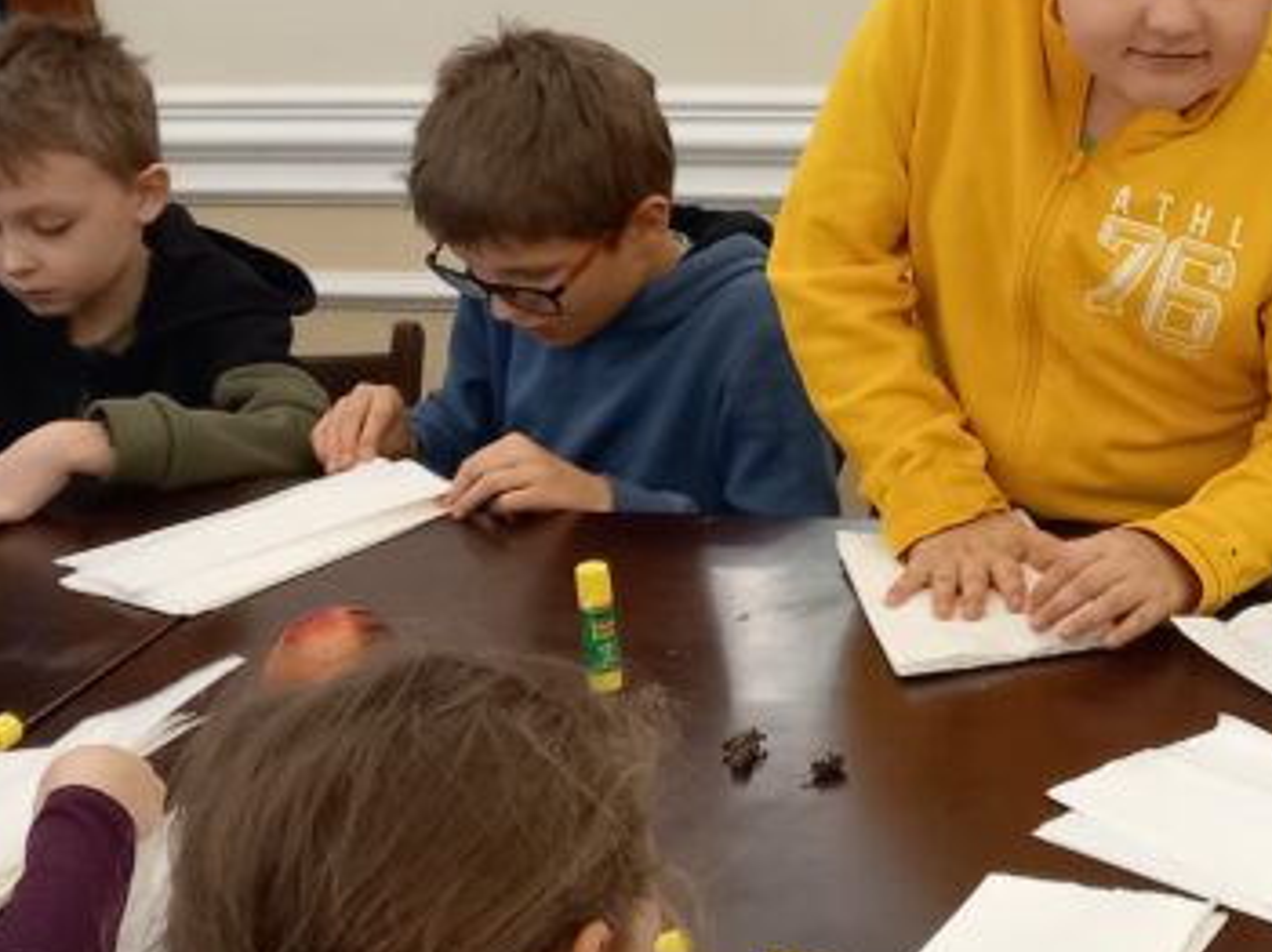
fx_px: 2901
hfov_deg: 24.0
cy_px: 534
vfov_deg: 18.6
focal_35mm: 79
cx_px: 1156
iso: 160
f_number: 1.8
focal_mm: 4
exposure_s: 1/33.3
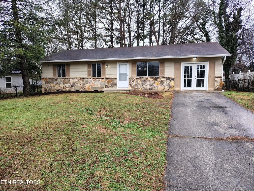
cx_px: 127
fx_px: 176
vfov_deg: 56.8
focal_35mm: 24
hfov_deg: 71.6
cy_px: 96
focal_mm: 5.56
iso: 100
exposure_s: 1/126
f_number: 1.8
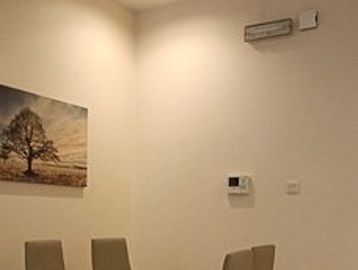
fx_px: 518
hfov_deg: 38.1
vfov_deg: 28.2
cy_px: 236
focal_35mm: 50
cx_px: 166
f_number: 1.7
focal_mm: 4.7
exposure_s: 1/25
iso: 2140
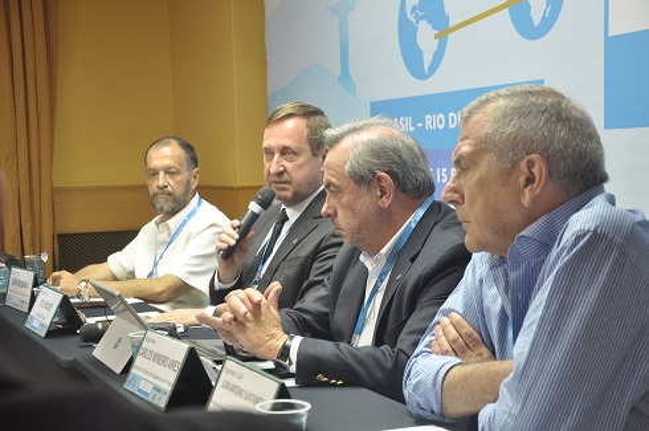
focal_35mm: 68
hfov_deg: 29.9
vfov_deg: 20.1
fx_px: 1215
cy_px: 216
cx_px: 324
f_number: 4.8
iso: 400
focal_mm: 45
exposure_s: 1/20
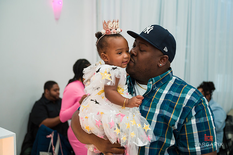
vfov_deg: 30.5
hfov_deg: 44.5
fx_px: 285
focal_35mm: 44
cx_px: 116
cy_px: 78
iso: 800
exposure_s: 1/200
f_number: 3.2
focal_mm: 44
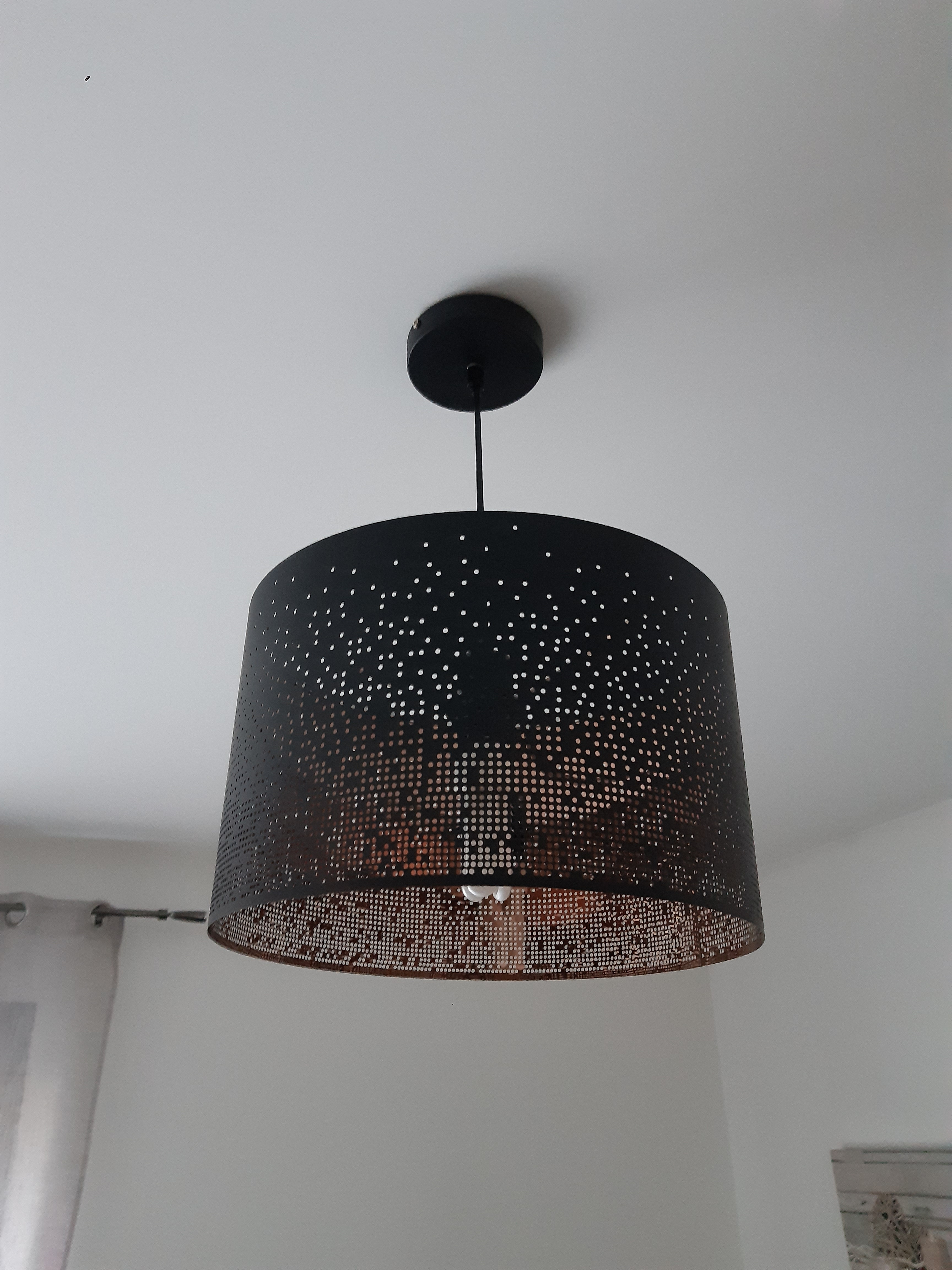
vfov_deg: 67.3
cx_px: 476
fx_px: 953
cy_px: 635
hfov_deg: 53.1
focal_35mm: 26
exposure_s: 1/25
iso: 320
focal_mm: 3.92
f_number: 1.7
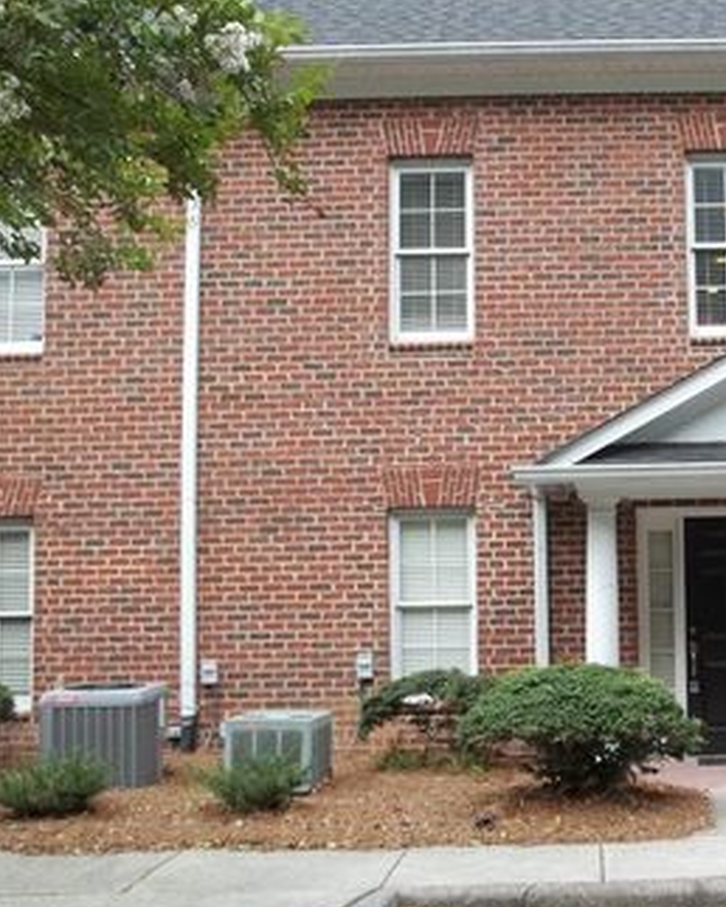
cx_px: 678
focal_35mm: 50
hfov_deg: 28.9
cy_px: 438
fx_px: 1342
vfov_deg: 37.3
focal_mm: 5.9
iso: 64
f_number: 3.3
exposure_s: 1/100
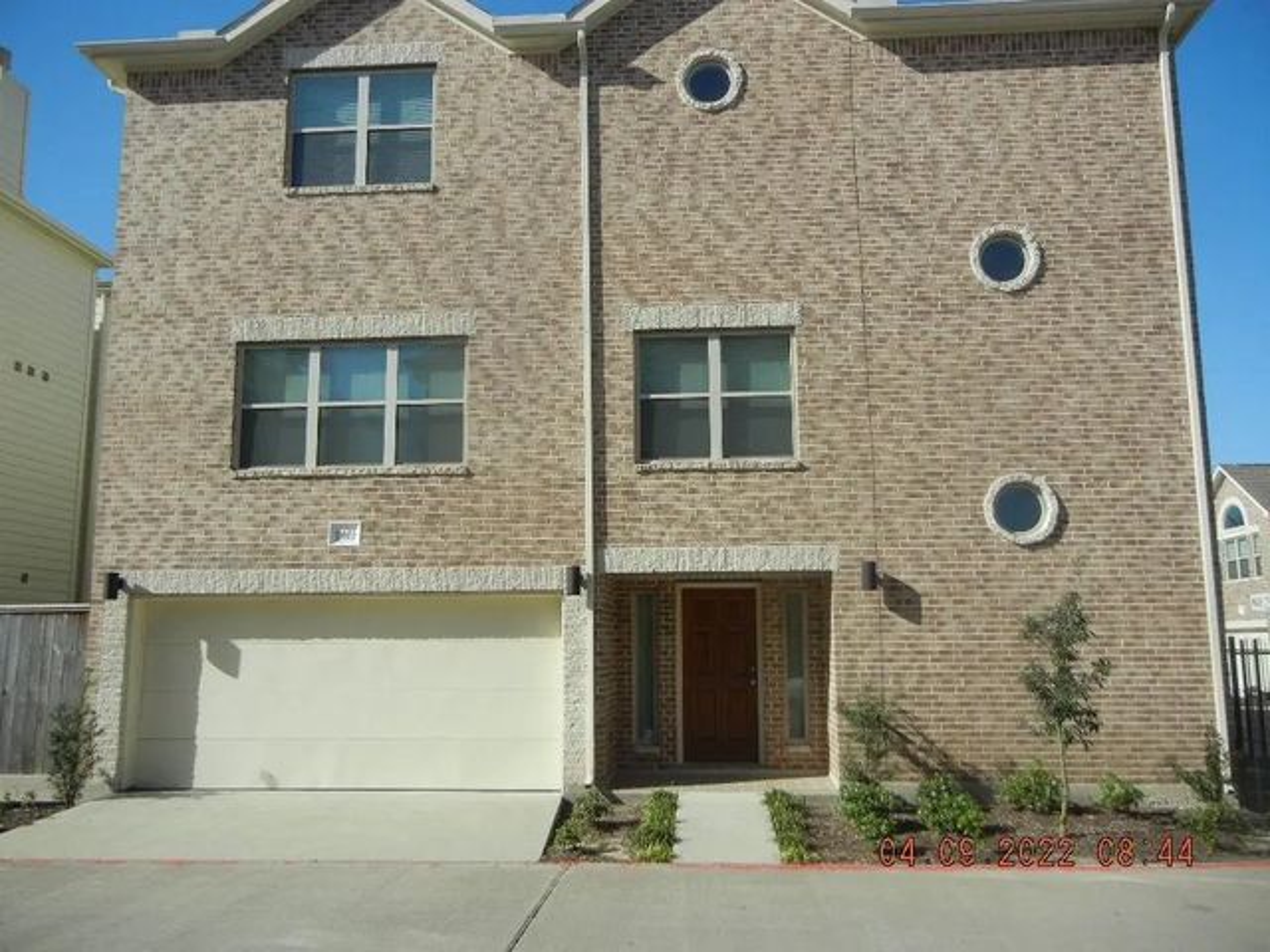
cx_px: 635
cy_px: 476
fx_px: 1101
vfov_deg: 46.8
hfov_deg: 60.0
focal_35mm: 30
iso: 160
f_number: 7
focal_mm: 5.4
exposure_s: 1/503
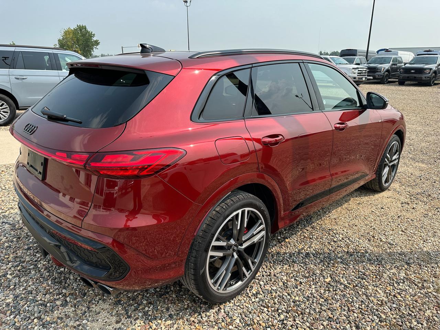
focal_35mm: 24
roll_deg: +0.3
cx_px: 220
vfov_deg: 56.8
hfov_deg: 71.6
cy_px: 165
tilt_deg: -18.0
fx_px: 305
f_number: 1.78
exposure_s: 1/2660
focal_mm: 6.86
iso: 80
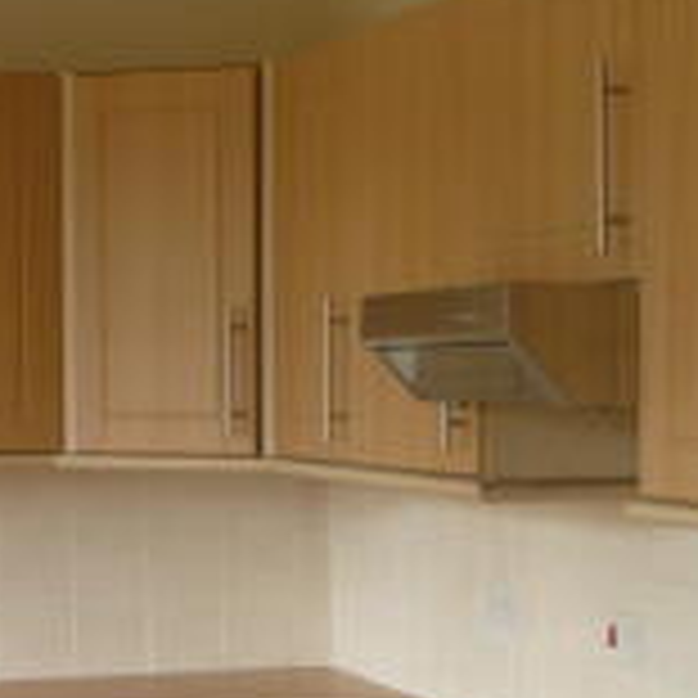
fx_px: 2509
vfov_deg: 15.6
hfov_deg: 15.6
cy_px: 628
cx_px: 633
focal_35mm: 110
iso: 80
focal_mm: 5.5
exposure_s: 1/30
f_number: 2.8
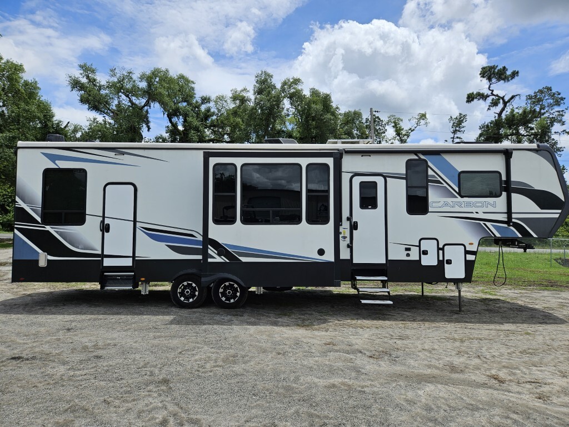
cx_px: 284
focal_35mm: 23
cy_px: 214
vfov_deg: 58.9
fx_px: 378
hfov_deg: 73.9
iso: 25
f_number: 1.8
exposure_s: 1/2953
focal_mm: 5.4
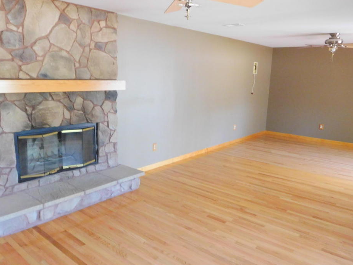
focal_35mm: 28
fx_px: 286
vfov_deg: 49.8
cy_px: 134
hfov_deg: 63.3
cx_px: 159
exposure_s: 1/30
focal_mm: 4.5
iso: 400
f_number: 3.4
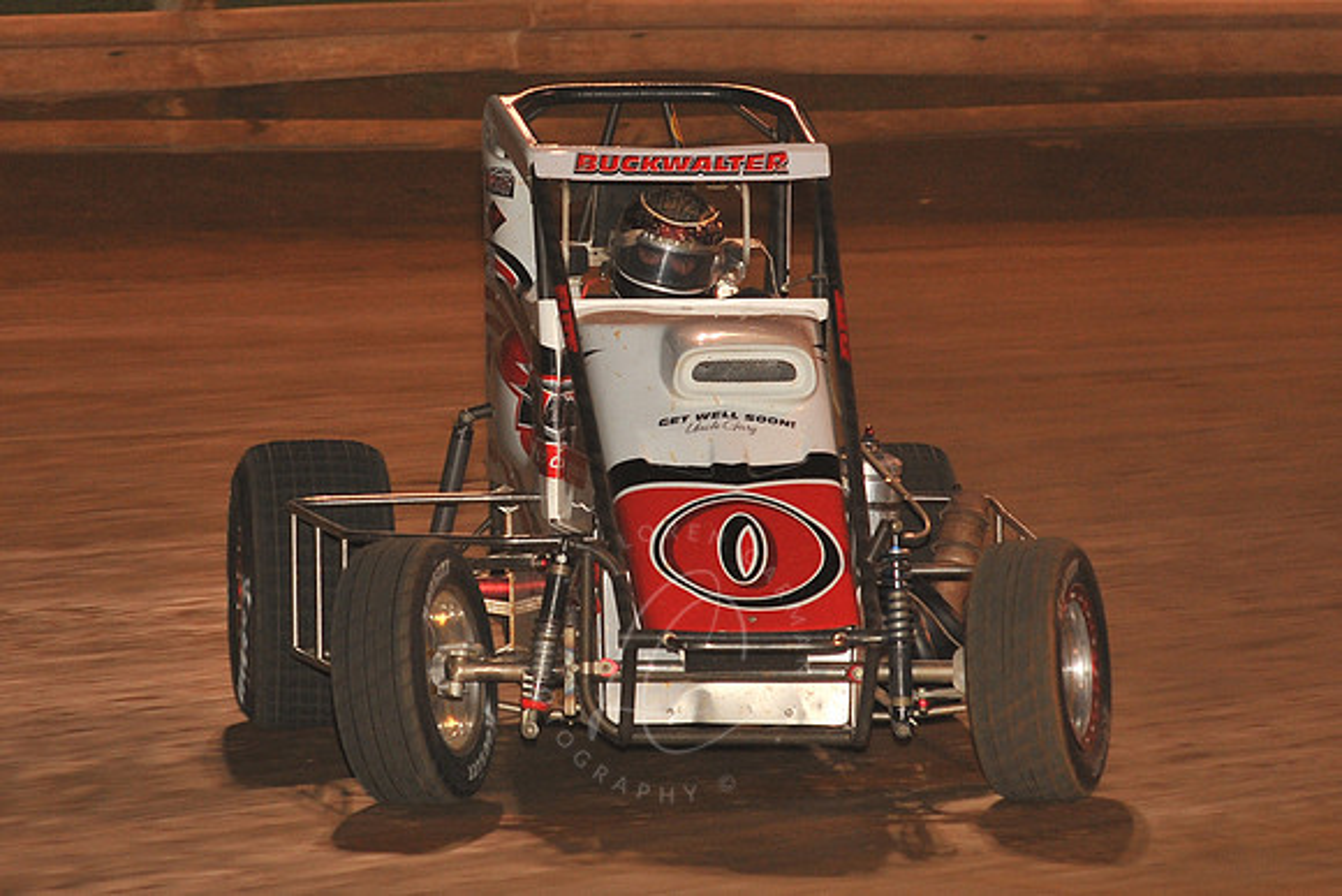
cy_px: 448
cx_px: 671
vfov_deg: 8.1
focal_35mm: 170
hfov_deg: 12.1
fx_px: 6338
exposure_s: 1/250
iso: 1000
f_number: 6.3
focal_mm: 170
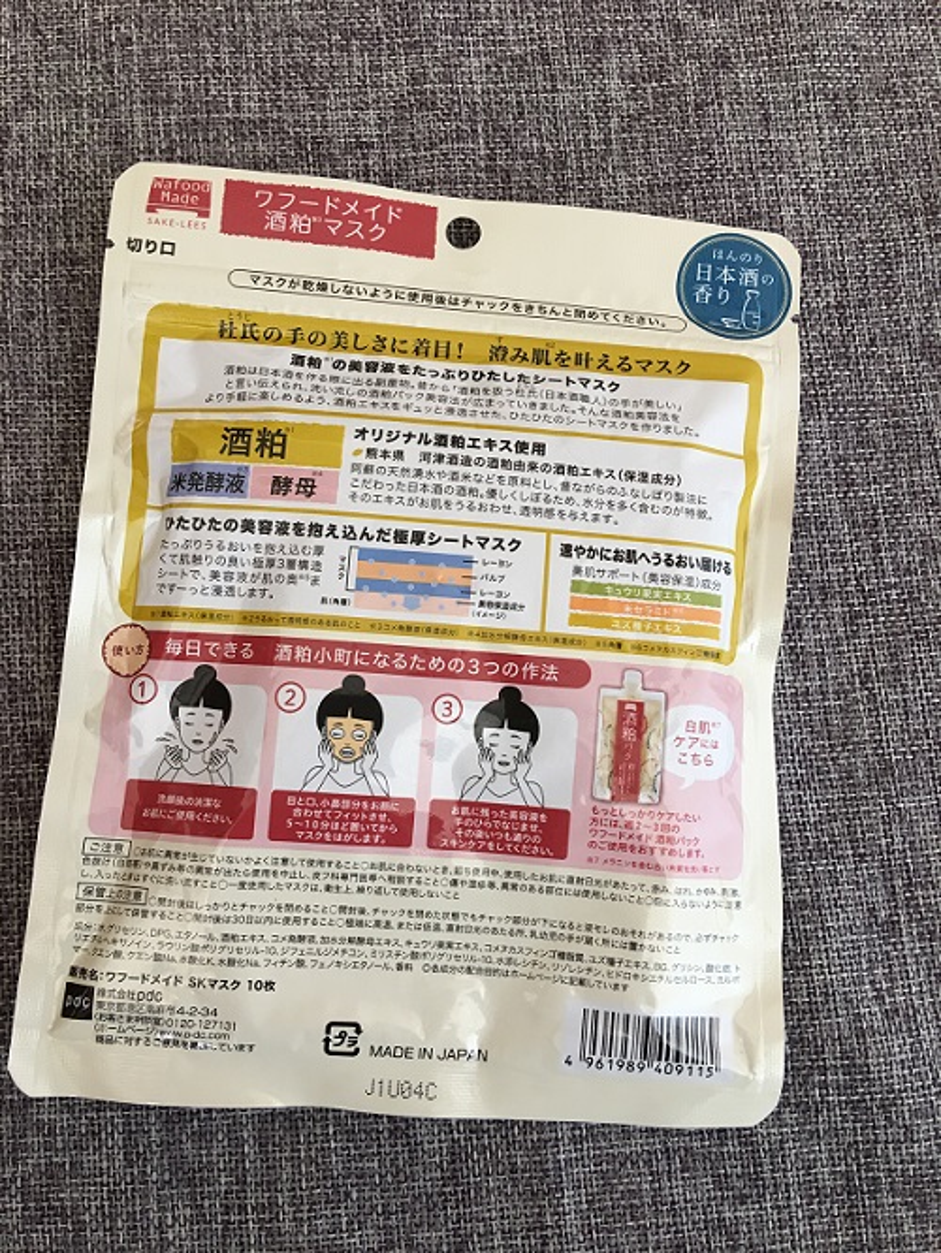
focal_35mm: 29
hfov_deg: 48.3
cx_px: 470
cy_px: 626
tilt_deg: -80.7
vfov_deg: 61.6
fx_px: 1050
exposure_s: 1/17
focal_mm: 4.15
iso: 40
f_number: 2.2
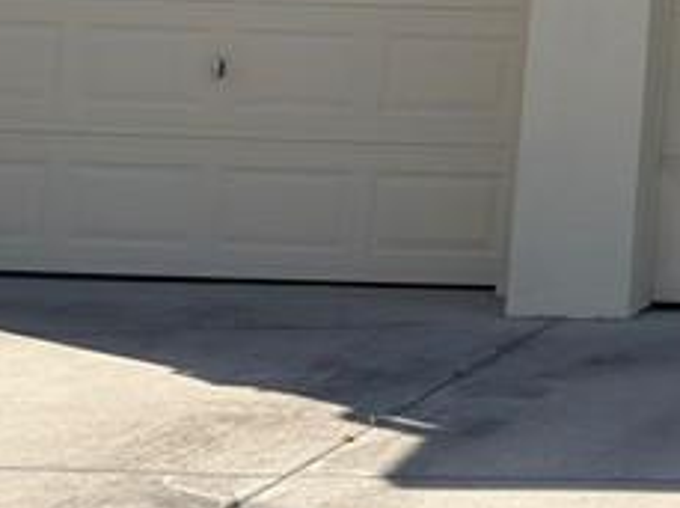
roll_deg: -1.0
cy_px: -478
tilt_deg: +9.0
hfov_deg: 10.5
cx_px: 1517
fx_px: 3295
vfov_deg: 8.4
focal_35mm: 168
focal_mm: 6.76
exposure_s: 1/4545
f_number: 1.78
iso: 80
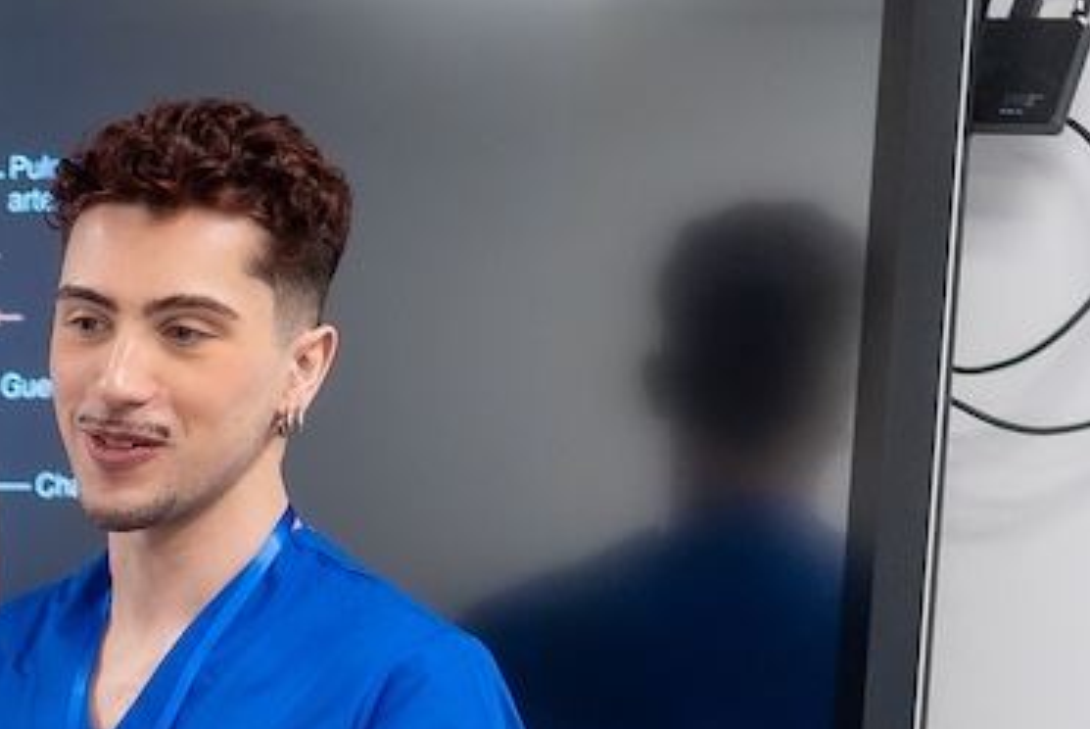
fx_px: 5484
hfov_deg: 10.5
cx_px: -999
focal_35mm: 181
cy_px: 1496
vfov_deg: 7.3
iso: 250
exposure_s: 1/250
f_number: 1.4
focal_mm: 35
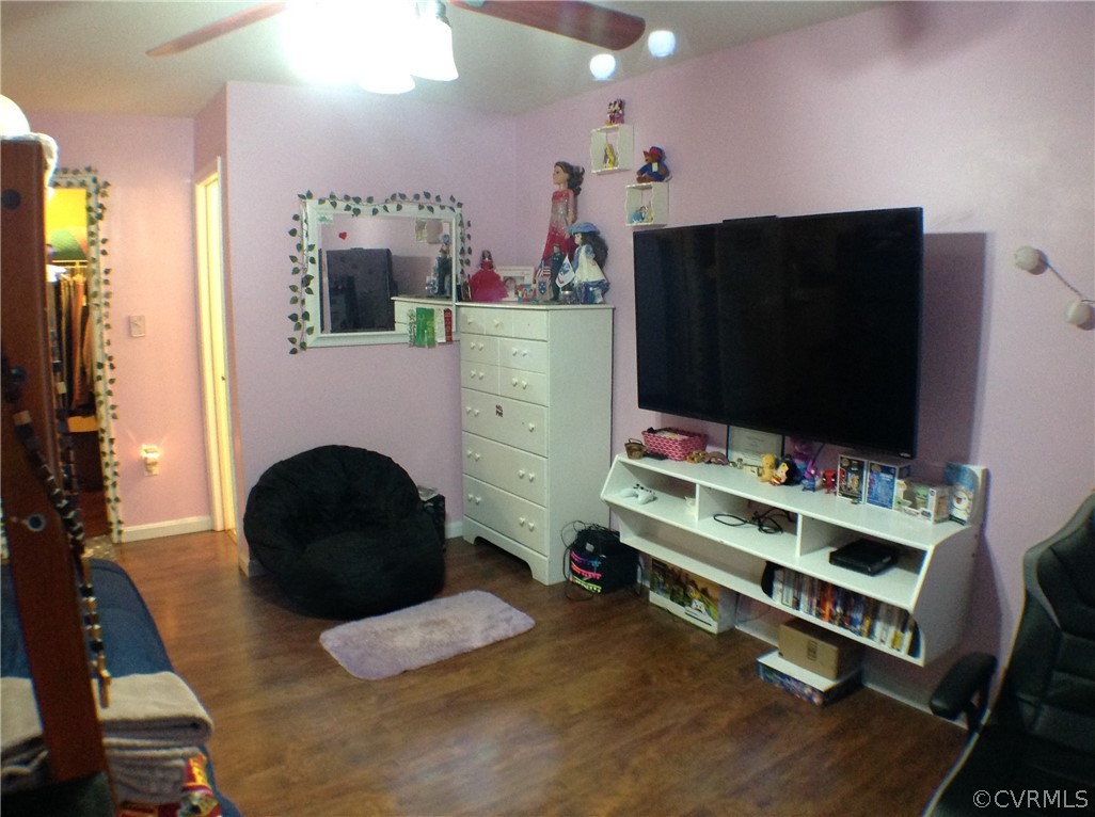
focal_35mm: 35
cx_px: 548
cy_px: 408
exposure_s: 1/15
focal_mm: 4.28
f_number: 2.4
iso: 400
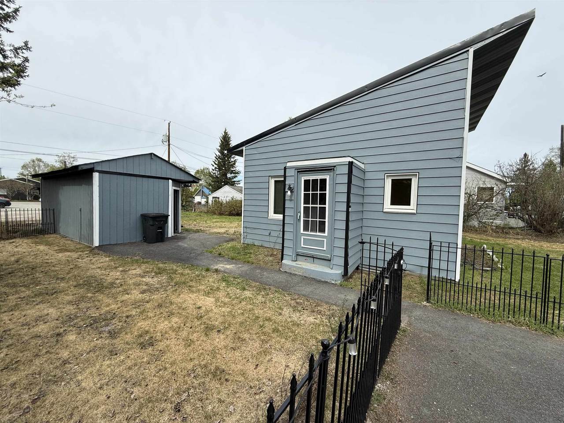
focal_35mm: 14
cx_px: 282
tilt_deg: -1.1
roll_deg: -1.7
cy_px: 212
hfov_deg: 102.1
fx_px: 228
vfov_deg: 85.7
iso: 50
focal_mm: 2.22
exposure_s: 1/1017
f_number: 2.2
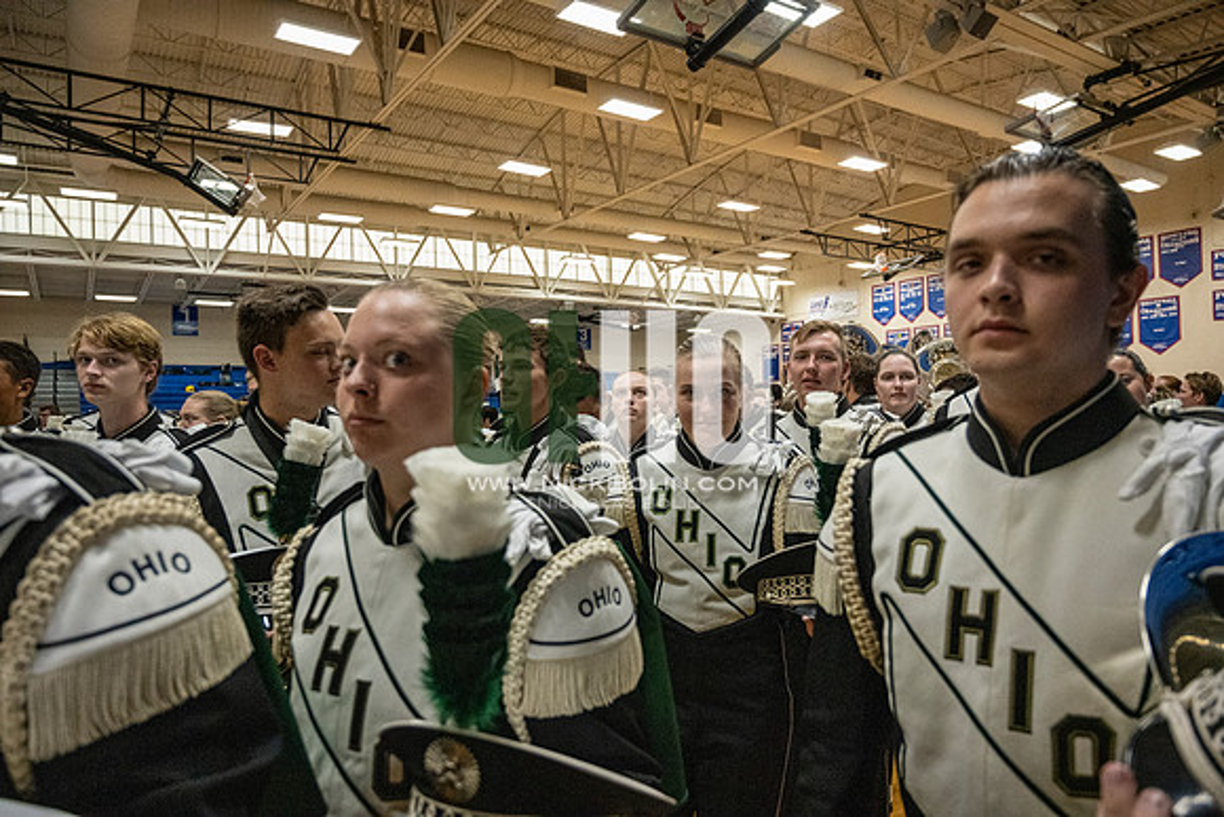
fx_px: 816
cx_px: 612
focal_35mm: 24
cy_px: 408
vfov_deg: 53.2
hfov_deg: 73.7
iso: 8000
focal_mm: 24
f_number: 4
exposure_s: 1/800
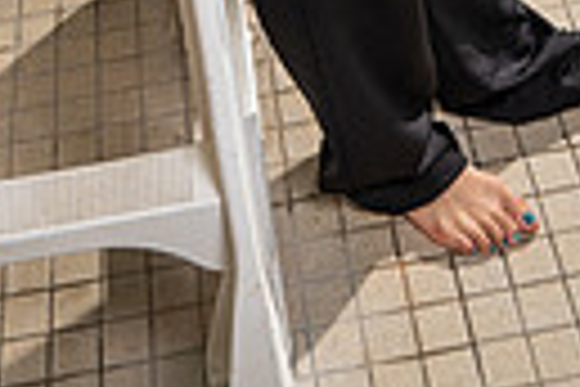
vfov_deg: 11.2
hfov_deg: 20.8
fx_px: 1579
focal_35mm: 98
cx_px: 247
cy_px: -598
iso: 800
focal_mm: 28
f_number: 8
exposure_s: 1/250
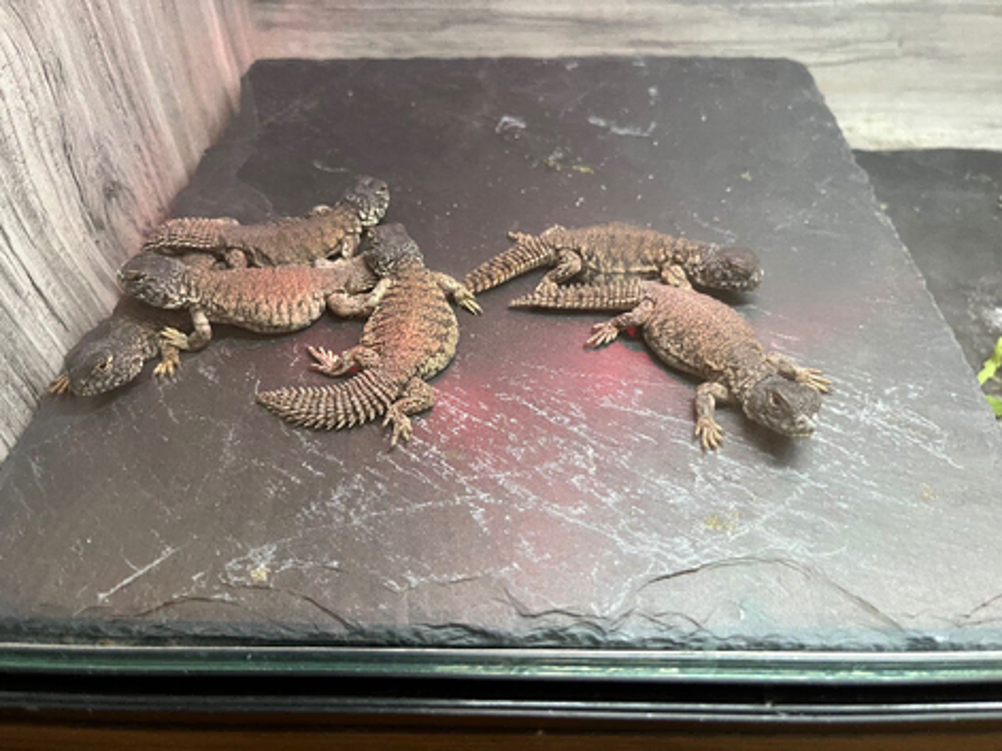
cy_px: 376
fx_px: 752
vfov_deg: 53.0
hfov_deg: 67.3
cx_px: 501
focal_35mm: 26
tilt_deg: -47.6
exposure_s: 1/50
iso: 250
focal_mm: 5.1
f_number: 1.6
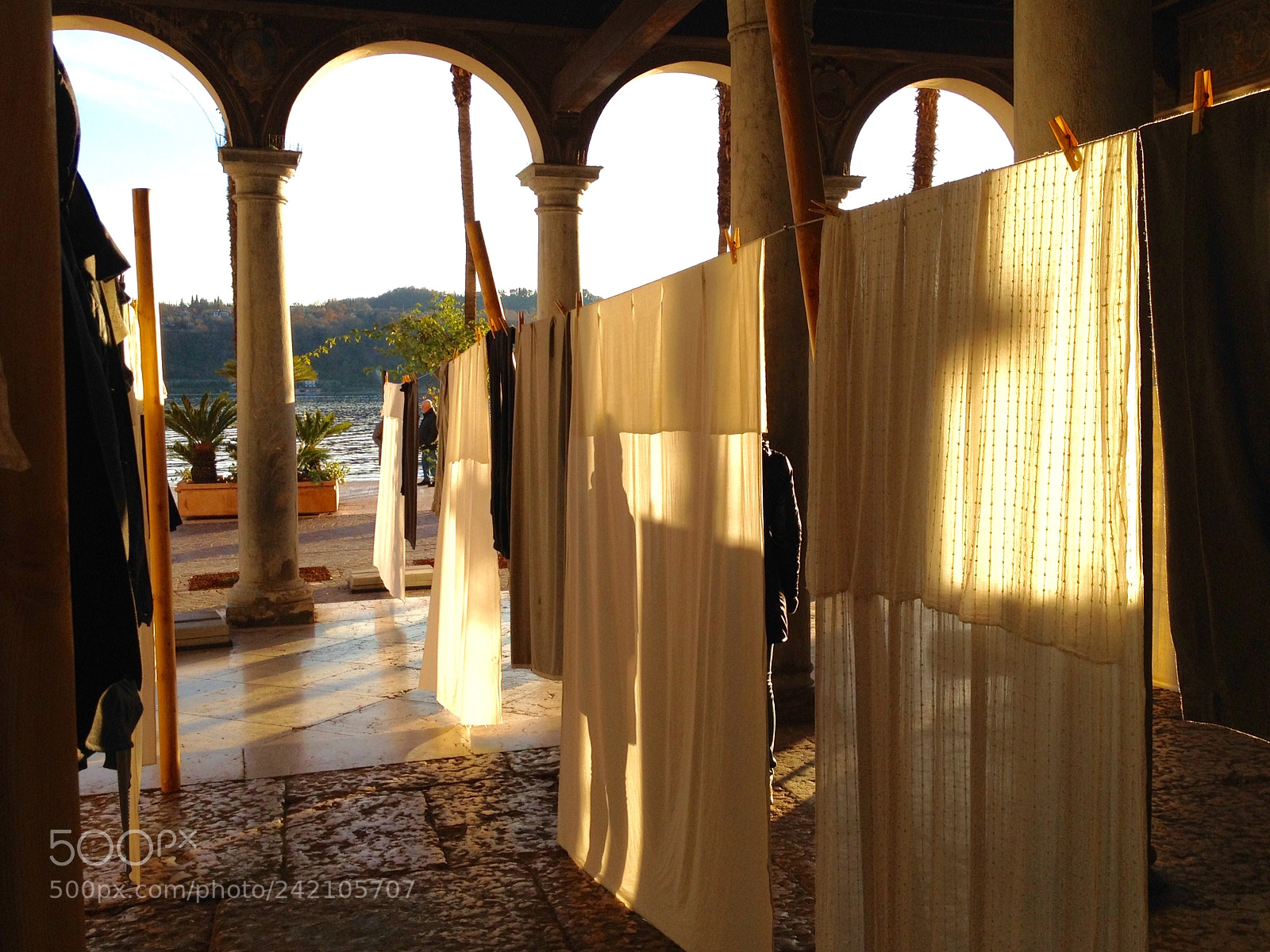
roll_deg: -1.5
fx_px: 1284
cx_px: 635
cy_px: 476
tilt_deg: -5.8
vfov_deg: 40.7
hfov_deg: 52.6
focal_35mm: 35
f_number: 2.4
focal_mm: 4.28
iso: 50
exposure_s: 1/620
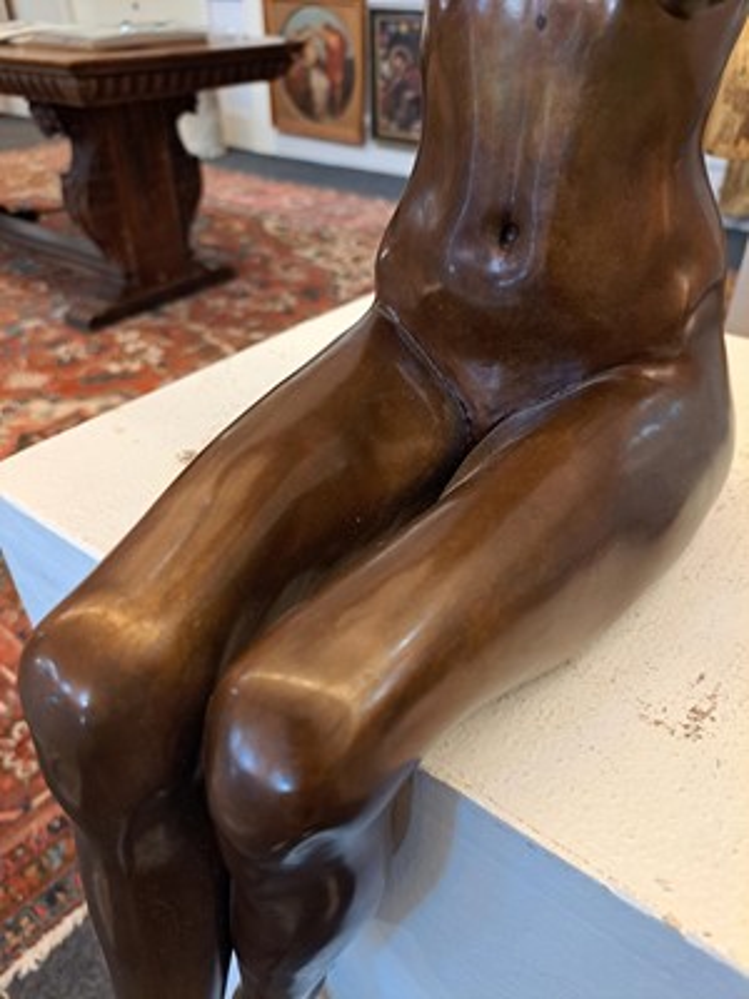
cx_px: 374
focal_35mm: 24
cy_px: 500
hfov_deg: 56.8
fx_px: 692
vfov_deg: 71.6
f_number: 1.8
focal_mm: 5.23
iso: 160
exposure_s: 1/50
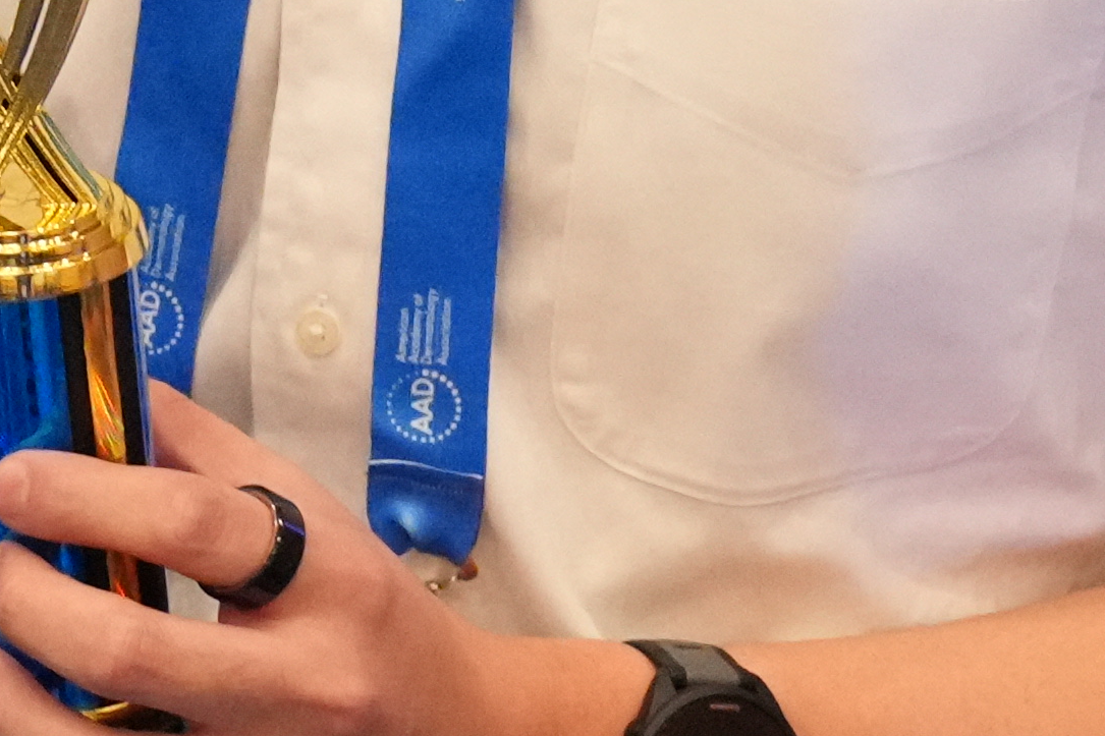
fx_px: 6352
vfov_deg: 6.4
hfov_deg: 9.6
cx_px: -655
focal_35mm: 207
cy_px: -801
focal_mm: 24
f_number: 2.8
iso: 5000
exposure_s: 1/60
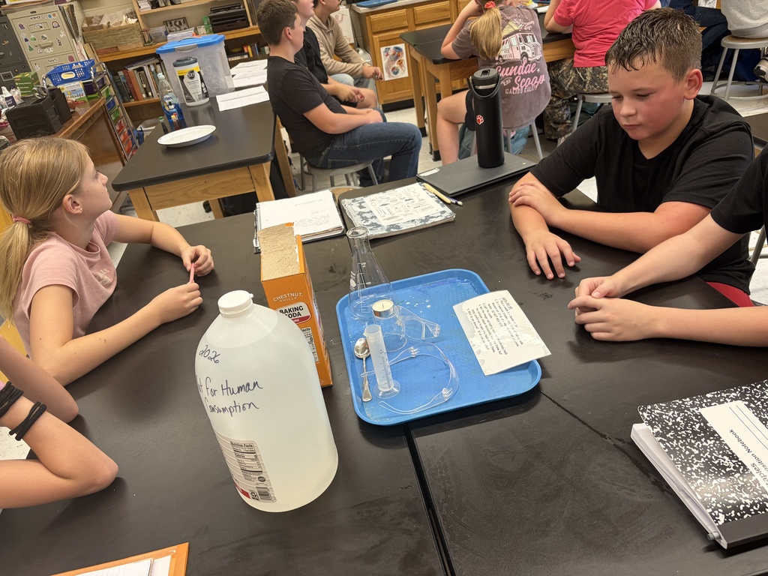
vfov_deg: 53.1
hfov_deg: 67.3
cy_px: 288
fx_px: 577
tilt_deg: -30.8
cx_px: 384
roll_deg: +10.7
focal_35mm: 26
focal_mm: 5.96
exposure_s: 1/42
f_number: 1.6
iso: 80
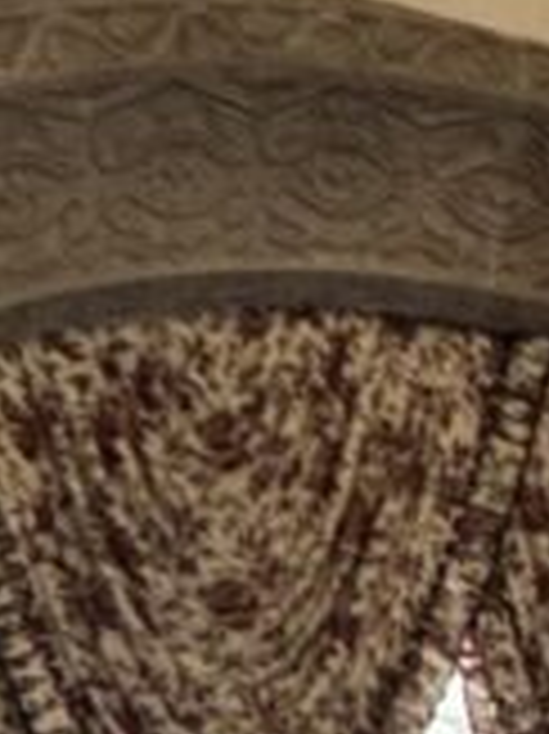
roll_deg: +0.6
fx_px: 1863
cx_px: 567
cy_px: 1351
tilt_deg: +4.3
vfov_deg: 17.6
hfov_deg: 16.4
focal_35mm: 88
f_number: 2.2
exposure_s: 1/100
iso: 160
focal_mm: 2.22
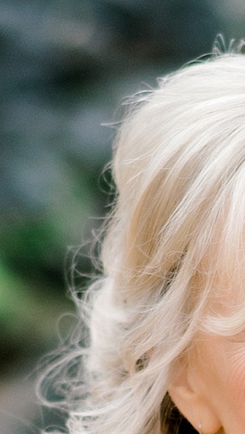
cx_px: 340
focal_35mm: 347
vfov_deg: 6.2
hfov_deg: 3.5
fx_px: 4002
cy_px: 563
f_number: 2
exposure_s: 1/160
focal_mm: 58
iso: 200
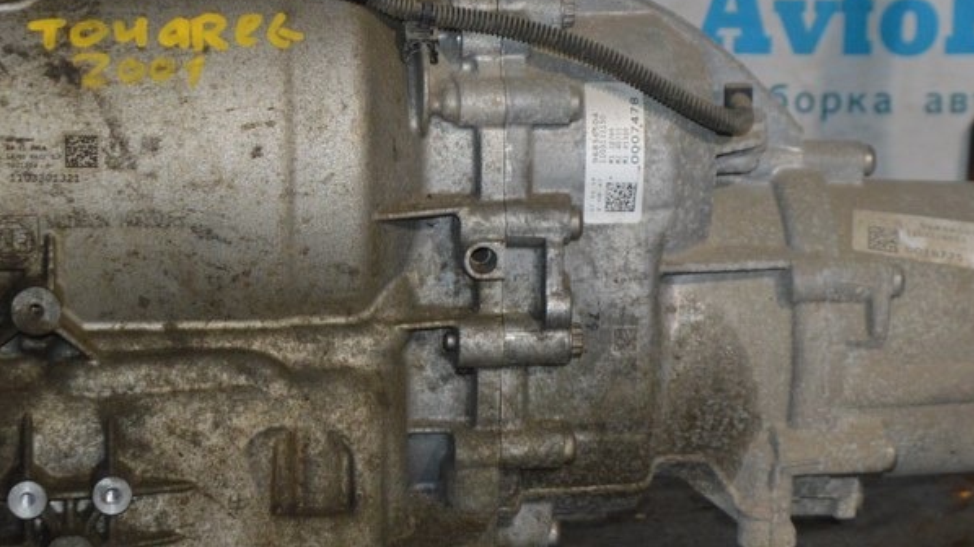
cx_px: 570
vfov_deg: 8.2
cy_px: 191
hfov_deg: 14.5
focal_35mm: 148
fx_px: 3819
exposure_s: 1/60
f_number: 5.6
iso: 1100
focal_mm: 55
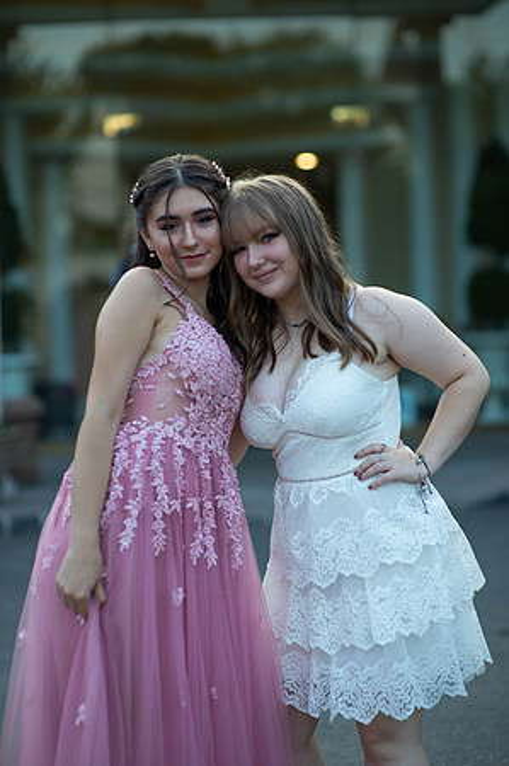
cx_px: 254
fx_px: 1807
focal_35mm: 85
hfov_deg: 16.0
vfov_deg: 23.9
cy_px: 383
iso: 250
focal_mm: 85
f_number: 2
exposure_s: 1/1000
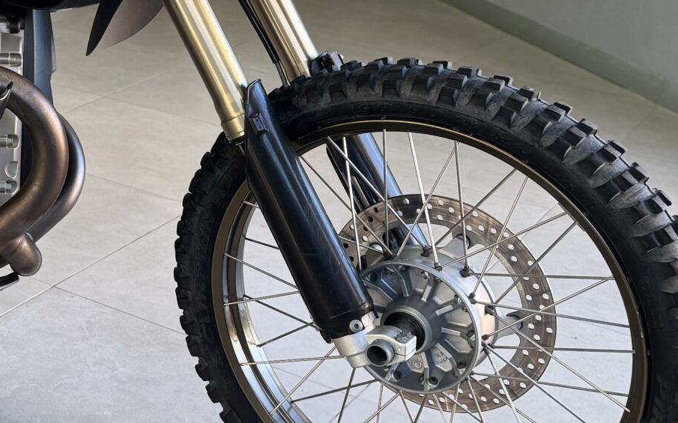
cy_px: 42
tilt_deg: -14.7
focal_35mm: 72
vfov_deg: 17.8
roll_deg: -2.3
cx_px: -111
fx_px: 1330
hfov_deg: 25.9
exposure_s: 1/100
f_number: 1.78
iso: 100
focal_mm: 6.76
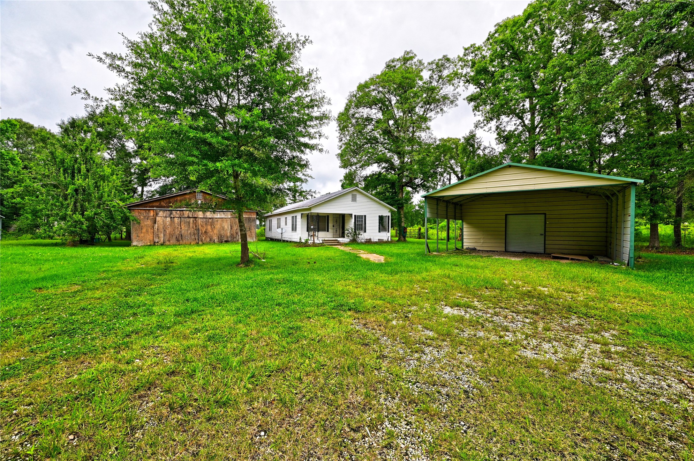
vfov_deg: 81.1
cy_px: 230
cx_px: 347
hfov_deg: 104.3
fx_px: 270
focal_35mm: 14
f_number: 8
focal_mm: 14
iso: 400
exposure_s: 1/500
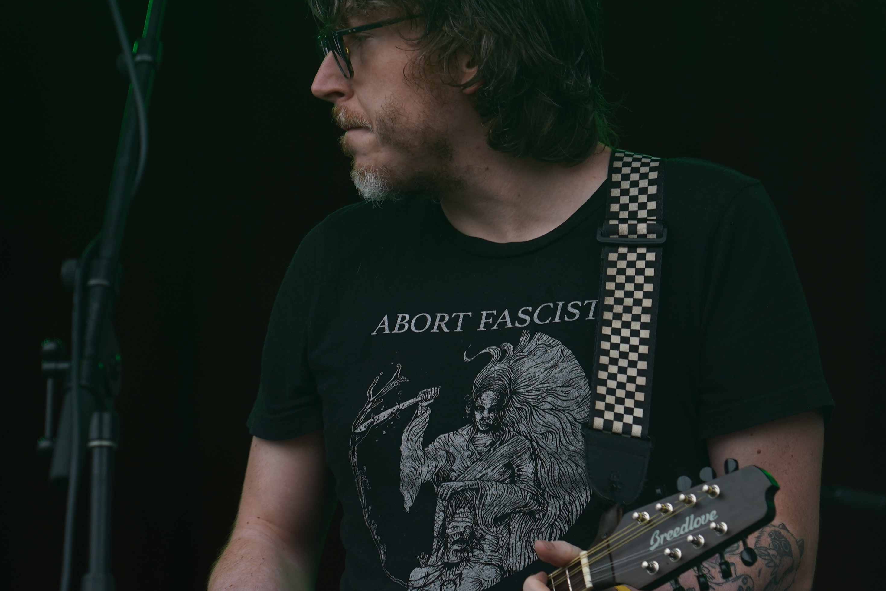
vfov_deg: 6.4
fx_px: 5291
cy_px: 317
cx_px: 597
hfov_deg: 9.6
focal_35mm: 215
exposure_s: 1/200
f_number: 5
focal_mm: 105
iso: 100
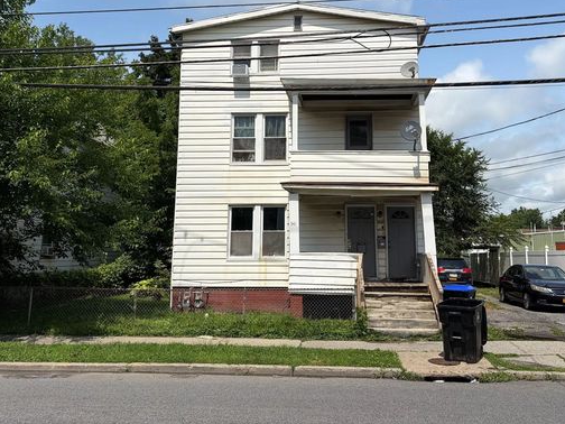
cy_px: 156
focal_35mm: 33
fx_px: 539
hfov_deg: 55.3
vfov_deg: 42.6
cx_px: 303
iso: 50
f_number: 1.6
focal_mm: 5.96
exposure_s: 1/6993
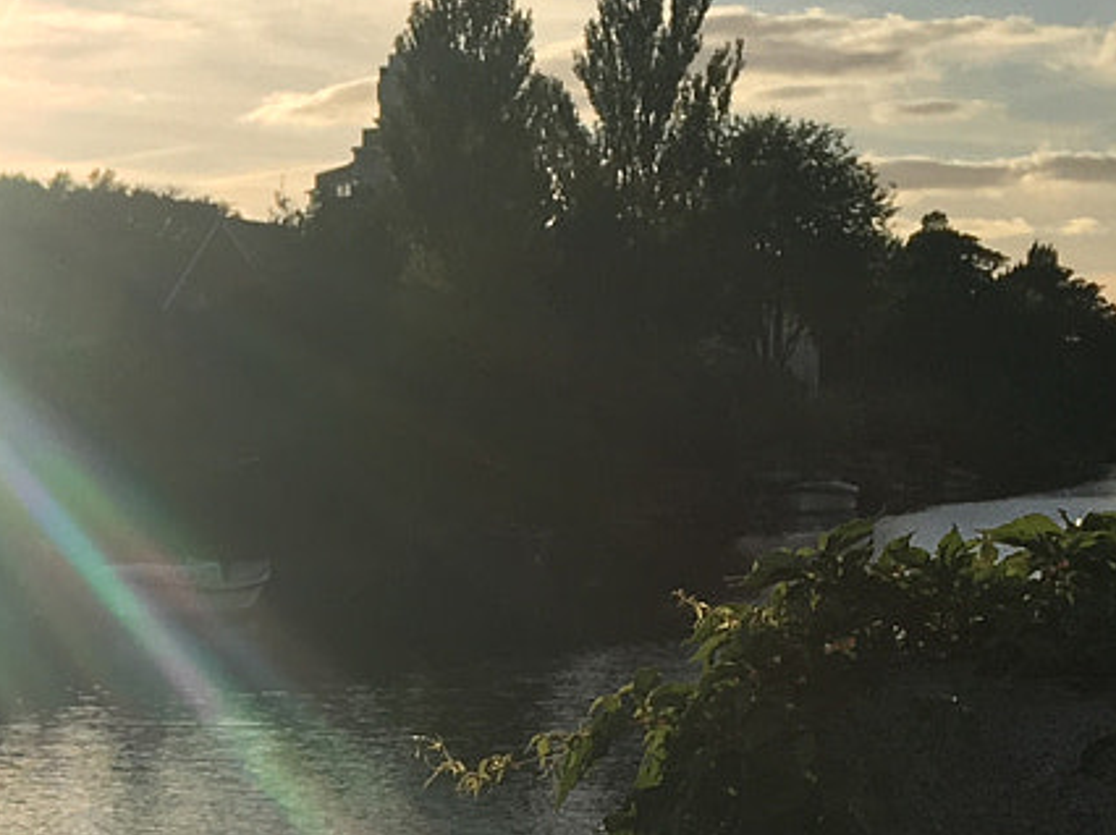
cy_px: 754
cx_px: -495
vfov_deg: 13.4
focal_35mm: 109
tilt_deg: -3.4
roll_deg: +1.9
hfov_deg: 16.6
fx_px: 3512
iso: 25
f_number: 2.2
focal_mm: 4.15
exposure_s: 1/3205
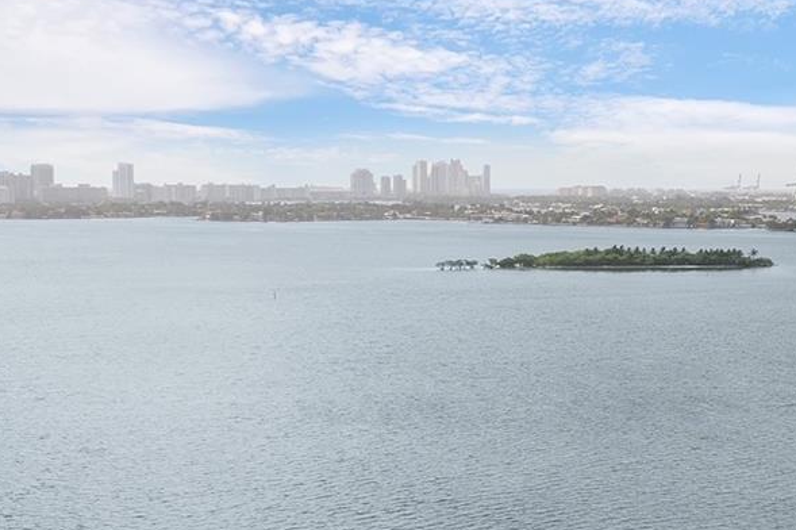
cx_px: 599
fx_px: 1679
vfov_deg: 17.9
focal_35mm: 76
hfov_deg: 26.3
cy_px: 337
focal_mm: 10.26
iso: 200
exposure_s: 1/240
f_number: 3.5
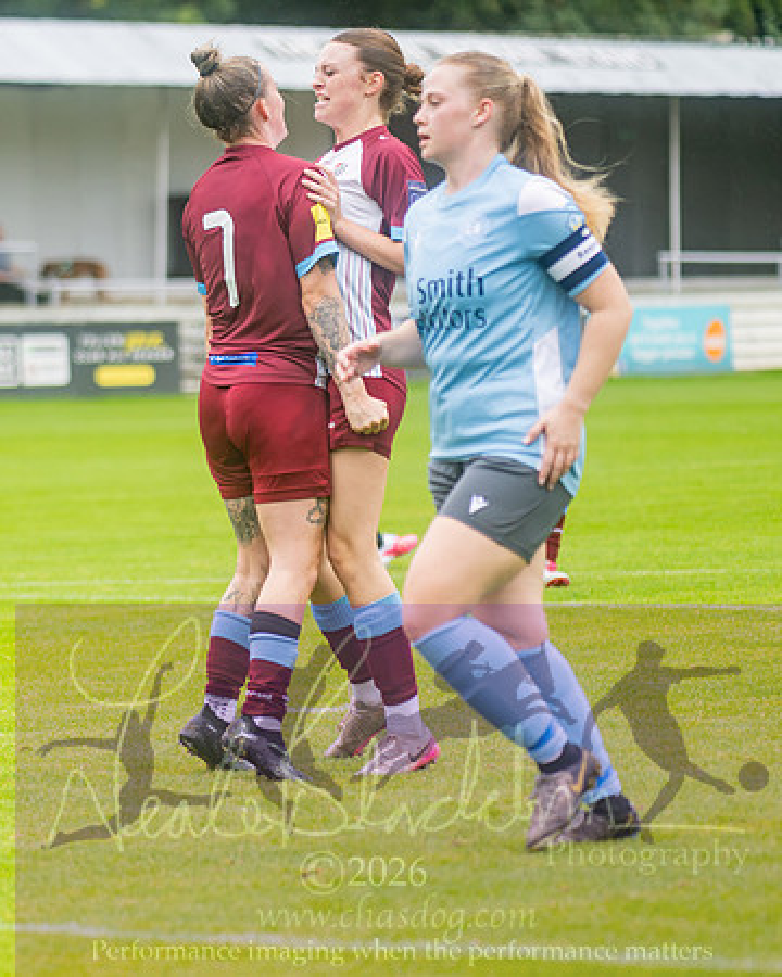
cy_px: 488
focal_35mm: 253
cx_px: 72
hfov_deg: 6.1
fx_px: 7333
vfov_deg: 7.6
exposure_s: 1/1600
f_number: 2.8
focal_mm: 120
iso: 400
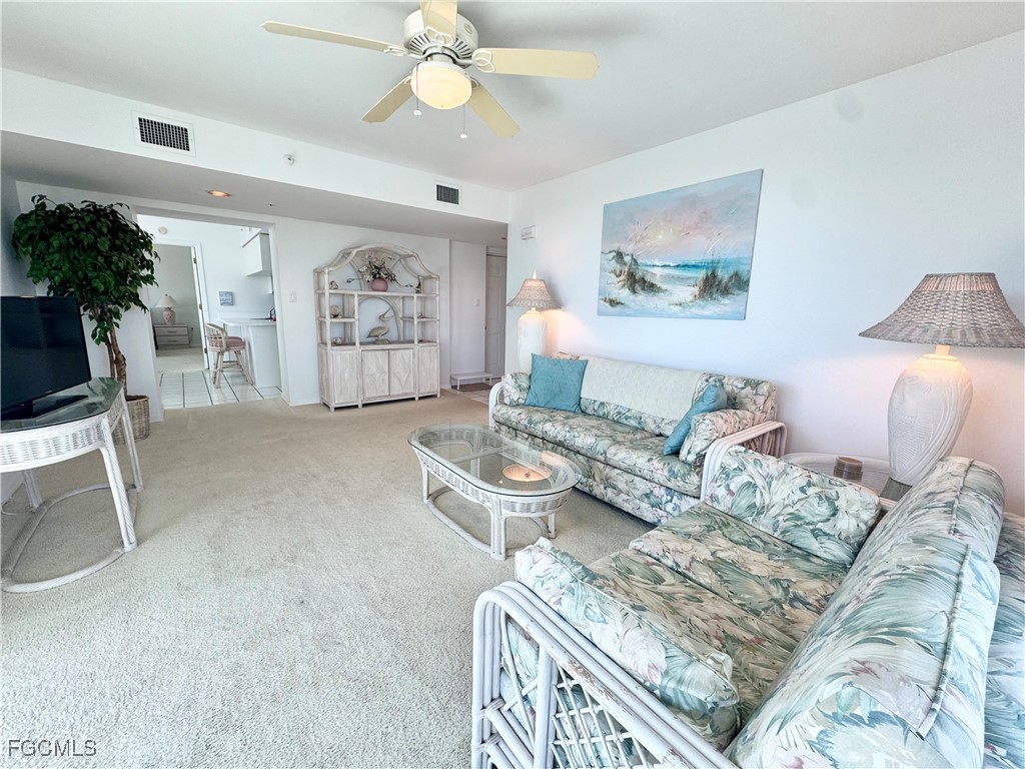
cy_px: 384
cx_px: 512
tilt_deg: -10.9
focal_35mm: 14
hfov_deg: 102.1
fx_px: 415
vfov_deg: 85.7
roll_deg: -1.8
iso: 50
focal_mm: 2.22
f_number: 2.2
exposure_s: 1/120
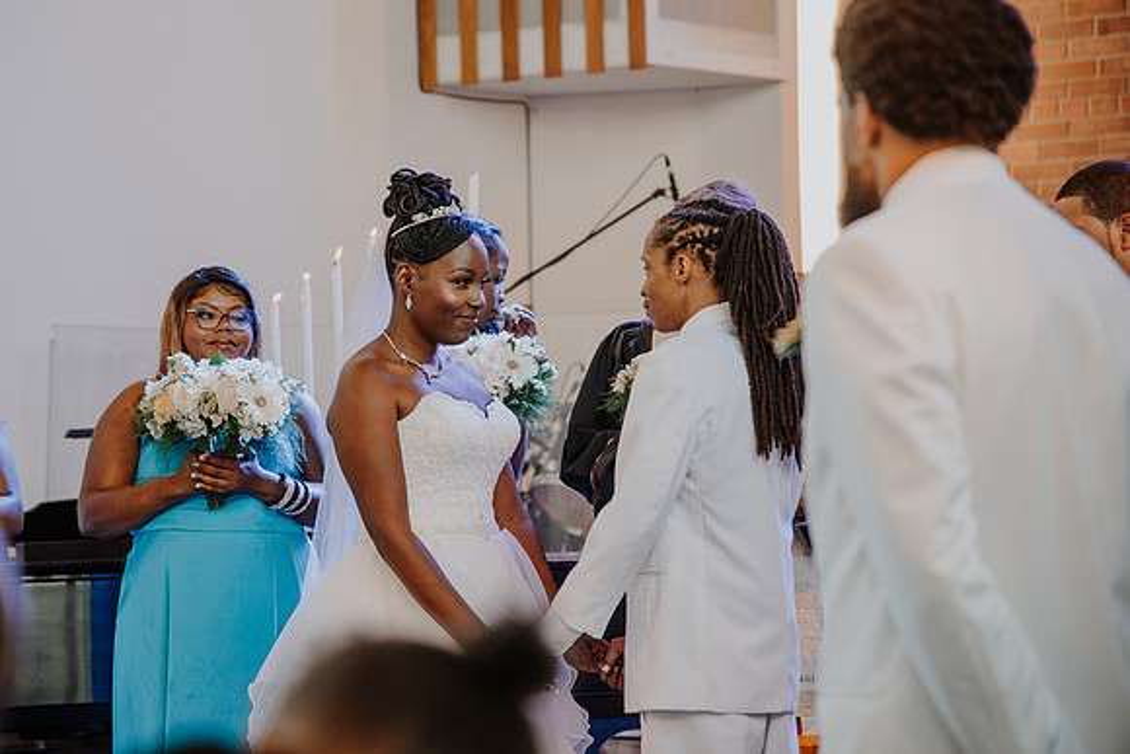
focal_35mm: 139
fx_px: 4351
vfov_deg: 9.9
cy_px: 319
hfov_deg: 14.8
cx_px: 478
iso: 1000
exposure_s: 1/125
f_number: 4
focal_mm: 120
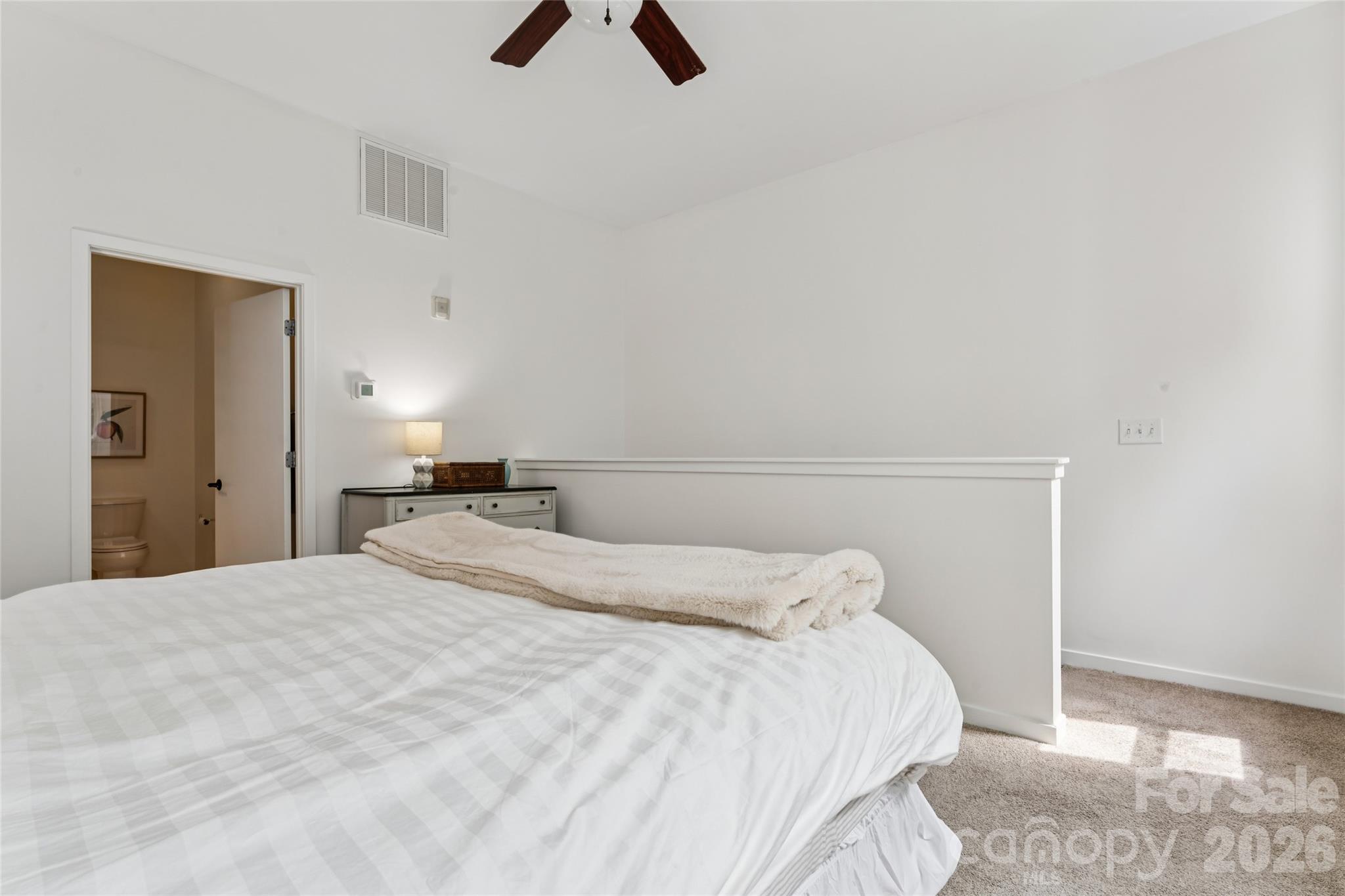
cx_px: 672
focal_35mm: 17
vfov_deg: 71.4
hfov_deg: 94.3
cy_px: 448
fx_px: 624
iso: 100
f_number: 13
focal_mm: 16.7
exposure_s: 1/2.5
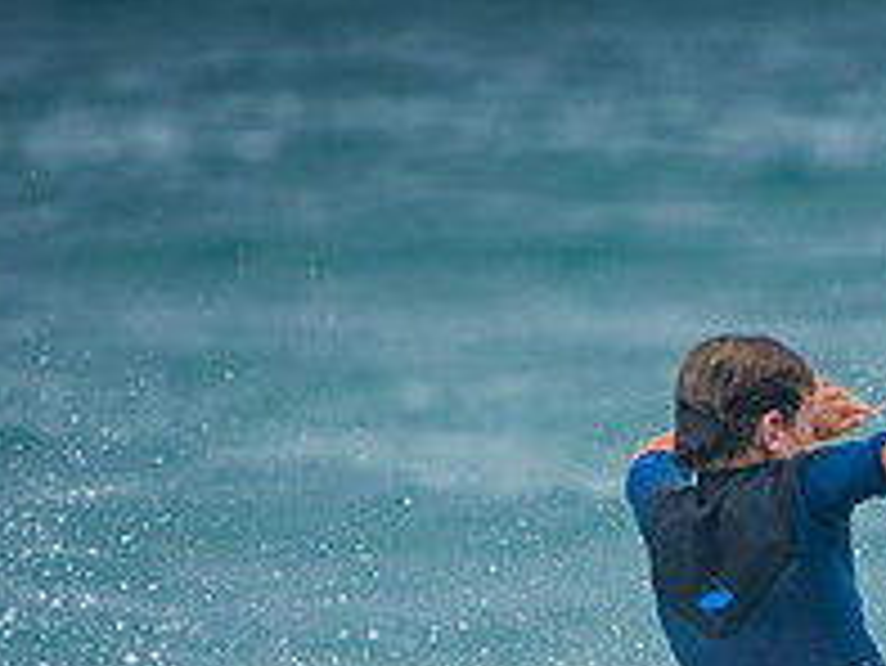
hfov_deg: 1.2
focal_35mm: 1697
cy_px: 862
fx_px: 43461
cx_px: 962
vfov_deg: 0.9
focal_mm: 400
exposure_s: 1/2000
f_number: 5.6
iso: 450
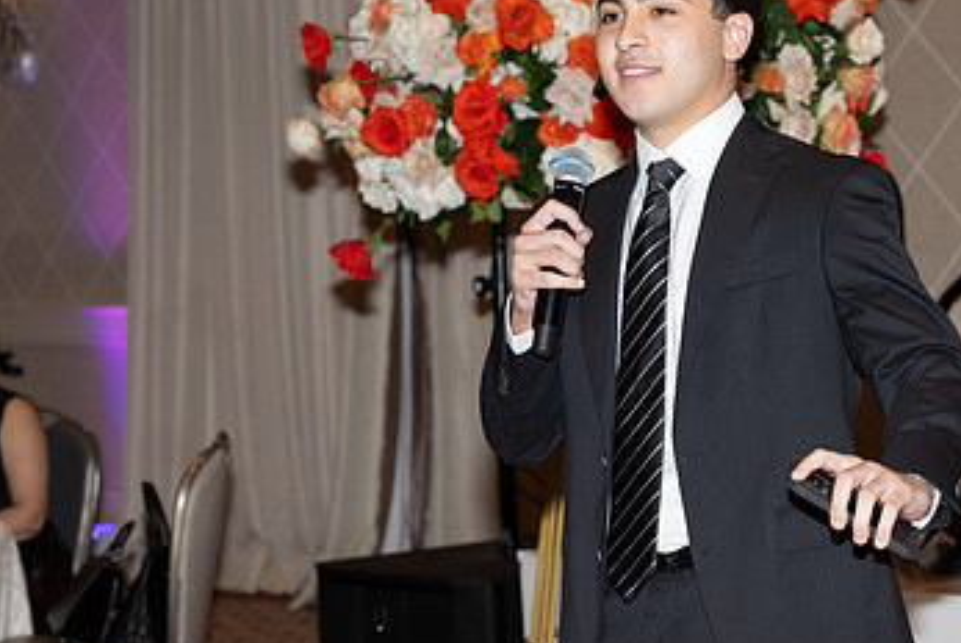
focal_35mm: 117
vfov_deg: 11.7
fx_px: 3126
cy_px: 328
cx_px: 576
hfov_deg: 17.5
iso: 800
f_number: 5.6
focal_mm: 70
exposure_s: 1/100
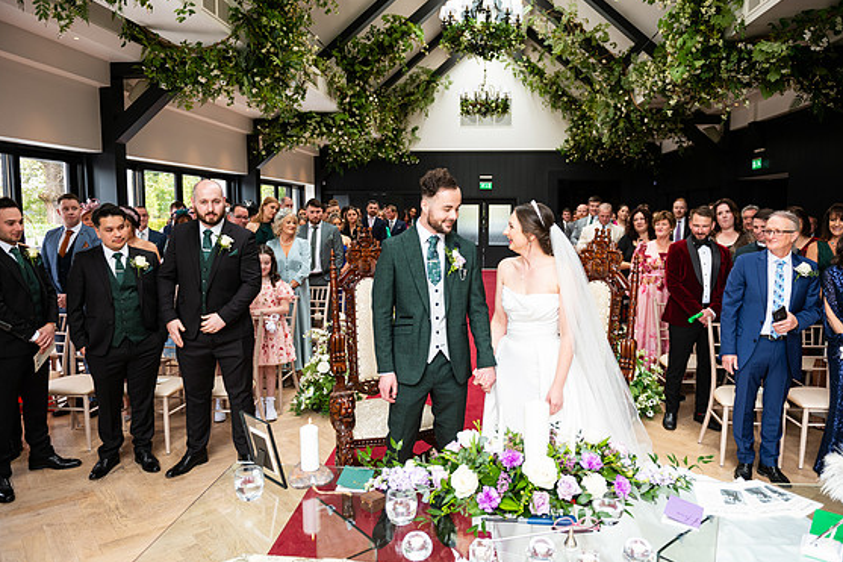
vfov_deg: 51.3
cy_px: 284
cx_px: 433
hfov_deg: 71.5
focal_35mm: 25
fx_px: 585
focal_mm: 24
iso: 400
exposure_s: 1/200
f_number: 3.5
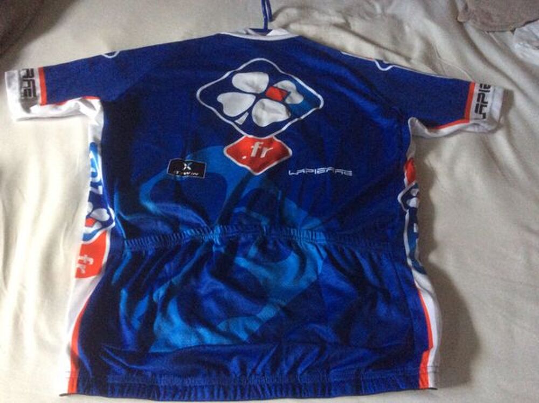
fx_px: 498
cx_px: 270
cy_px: 202
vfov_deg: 44.1
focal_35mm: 32
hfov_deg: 56.9
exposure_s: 1/25
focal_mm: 3.3
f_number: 2.4
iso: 320
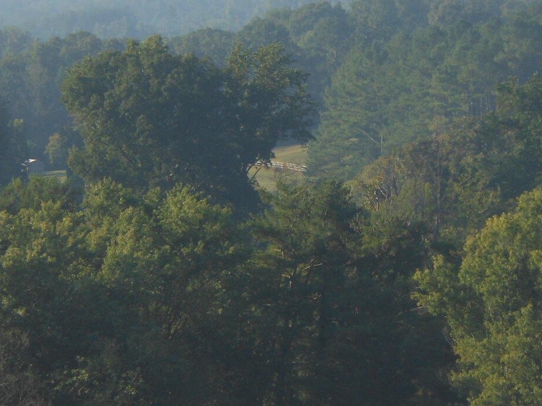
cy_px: 113
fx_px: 6779
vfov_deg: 3.4
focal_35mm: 433
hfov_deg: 4.6
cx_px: 361
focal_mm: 35
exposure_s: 1/250
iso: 80
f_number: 5.6
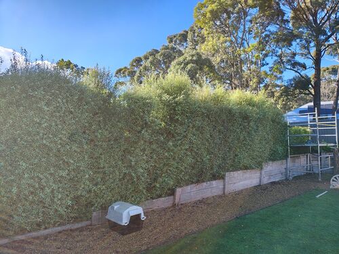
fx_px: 245
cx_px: 170
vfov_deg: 54.9
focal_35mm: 25
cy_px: 127
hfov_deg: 69.4
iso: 100
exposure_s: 1/234
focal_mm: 5.89
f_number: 1.4
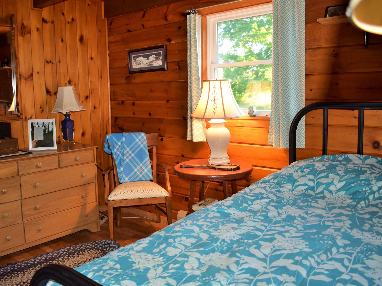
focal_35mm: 31
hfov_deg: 58.1
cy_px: 137
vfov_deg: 45.4
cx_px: 160
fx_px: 342
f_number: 3.5
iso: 400
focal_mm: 18
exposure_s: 1/40
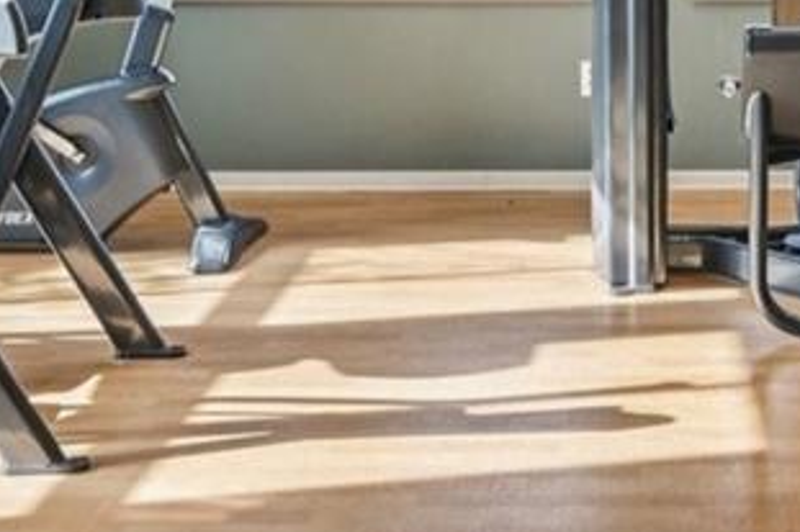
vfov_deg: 17.7
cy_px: -157
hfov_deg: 27.6
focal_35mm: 72
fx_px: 1599
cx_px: 633
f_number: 8
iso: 100
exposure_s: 1/15
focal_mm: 14
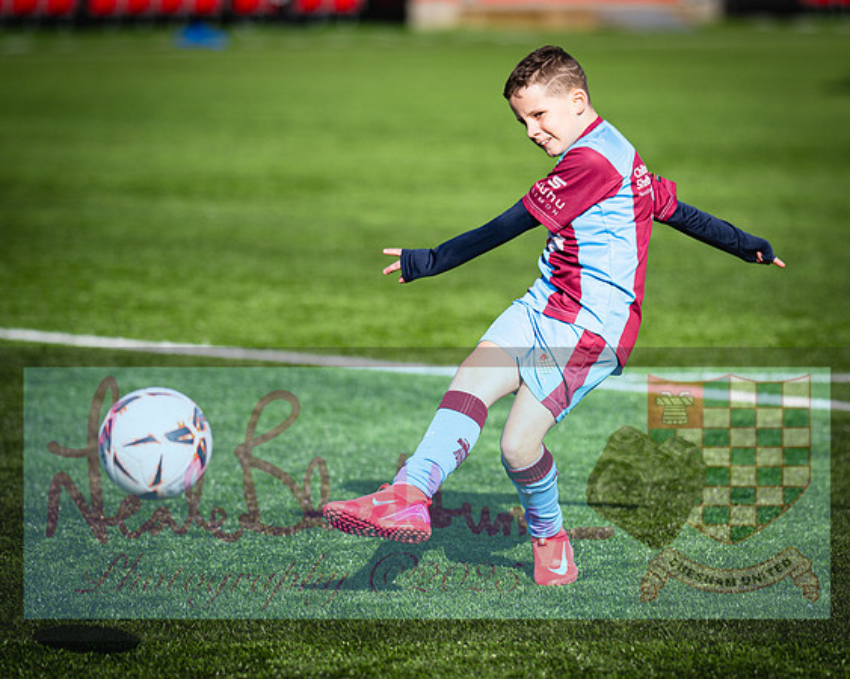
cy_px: 340
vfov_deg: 6.6
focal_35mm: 235
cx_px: 526
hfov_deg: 8.2
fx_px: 5901
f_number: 1.8
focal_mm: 135
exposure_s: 1/3200
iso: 80
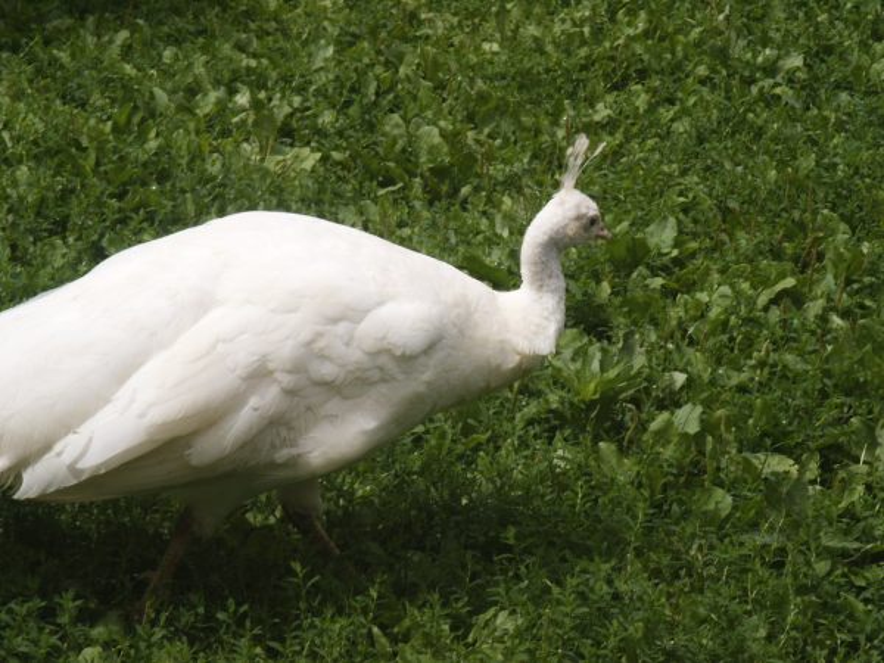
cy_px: 332
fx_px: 3550
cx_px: 442
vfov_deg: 10.7
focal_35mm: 139
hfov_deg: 14.2
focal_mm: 28.23
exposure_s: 1/180
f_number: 8
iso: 64
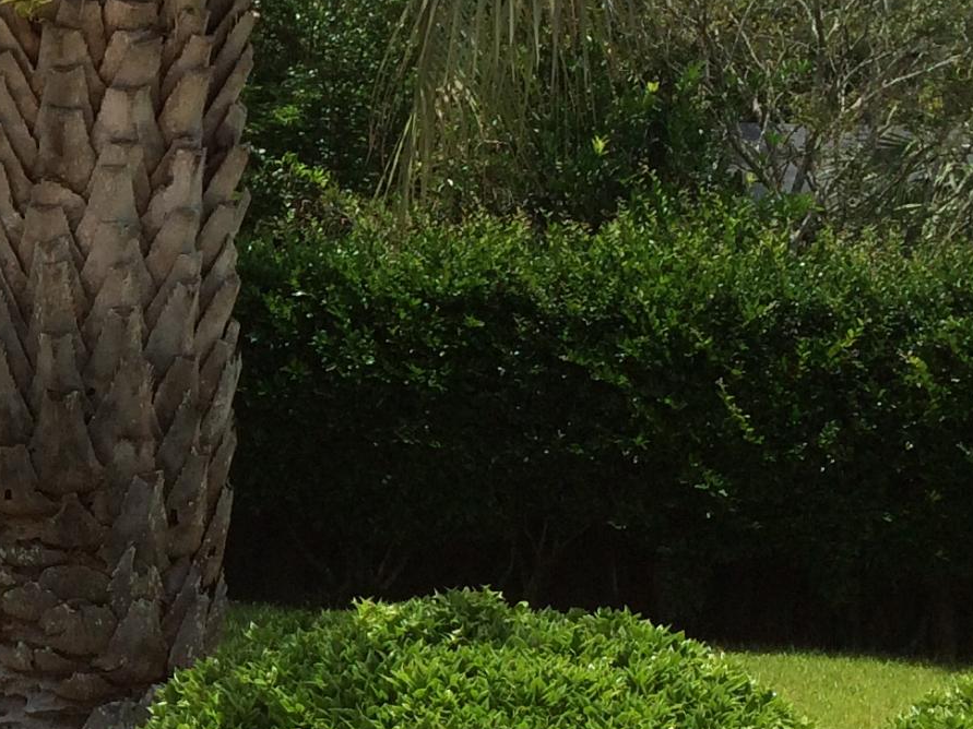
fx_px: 2839
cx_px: -171
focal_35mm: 101
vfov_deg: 14.6
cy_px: 380
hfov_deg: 18.5
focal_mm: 4.12
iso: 40
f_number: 2.2
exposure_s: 1/2740
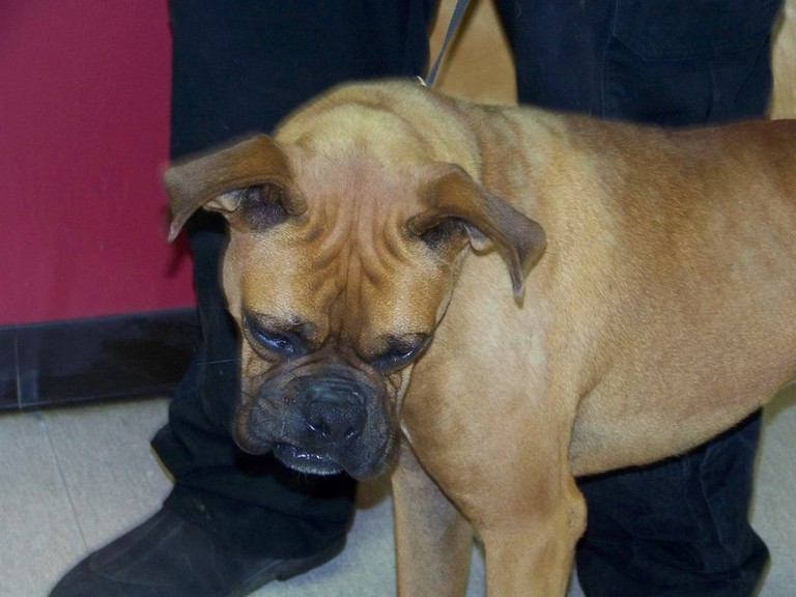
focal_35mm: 106
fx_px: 2437
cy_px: 298
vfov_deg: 14.0
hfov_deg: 18.5
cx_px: 398
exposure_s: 1/30
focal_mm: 17.6
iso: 200
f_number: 3.2
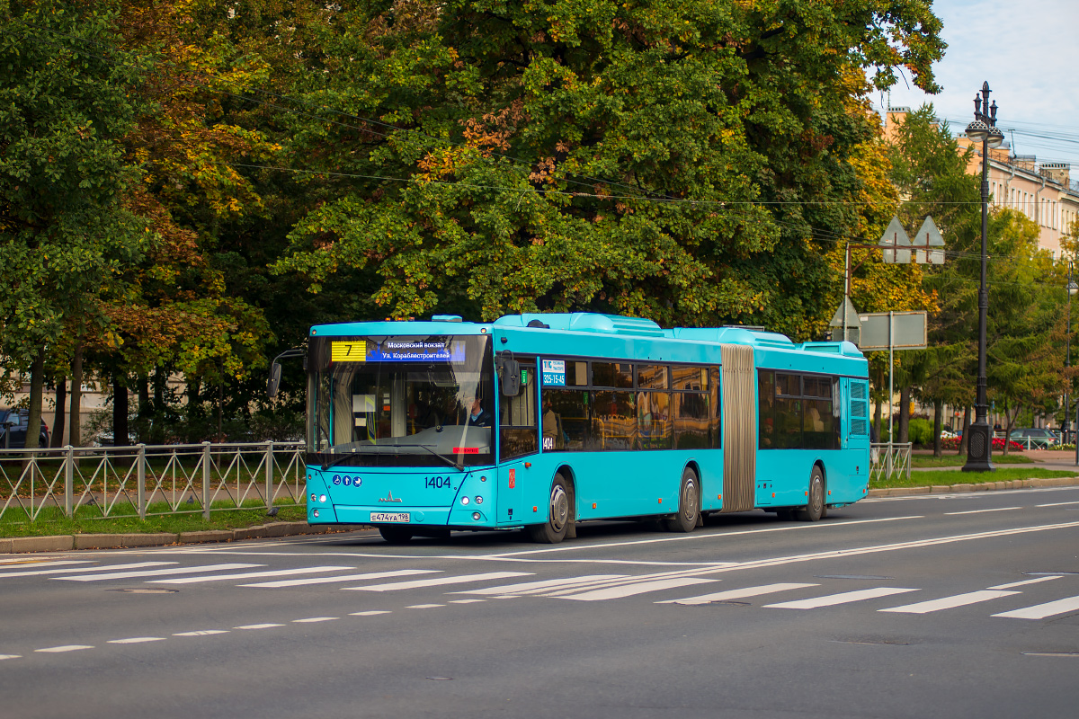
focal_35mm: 80
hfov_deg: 25.4
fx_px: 2398
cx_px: 540
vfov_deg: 17.1
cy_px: 360
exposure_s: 1/640
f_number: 2.8
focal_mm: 80
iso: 50
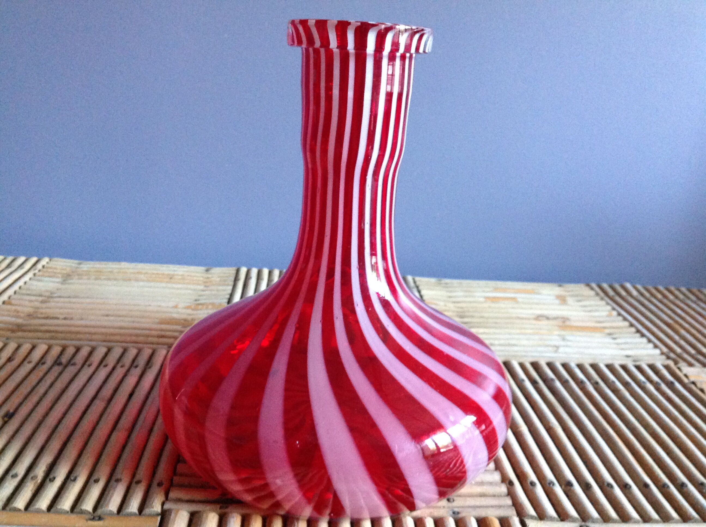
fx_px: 713
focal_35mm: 35
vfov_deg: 40.6
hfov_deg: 52.7
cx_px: 353
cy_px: 264
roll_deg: -3.7
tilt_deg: -16.8
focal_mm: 4.28
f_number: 2.4
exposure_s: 1/15
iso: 500
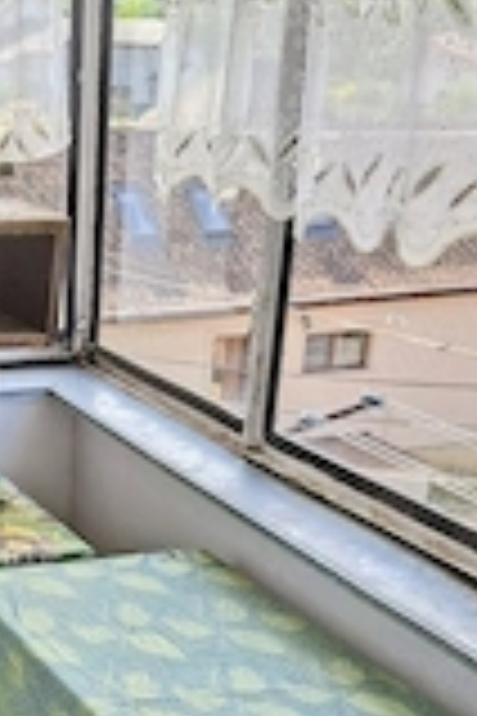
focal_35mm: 60
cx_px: 22
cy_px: 716
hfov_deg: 21.9
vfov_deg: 31.0
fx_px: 1192
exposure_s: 1/556
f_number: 1.8
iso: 50
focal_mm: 5.54
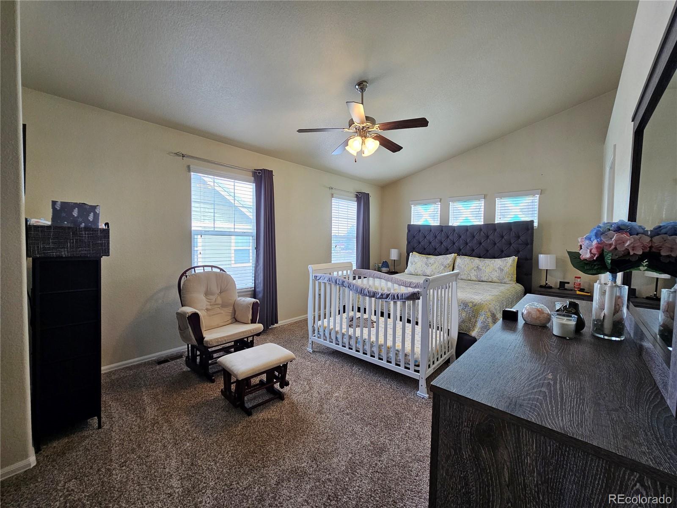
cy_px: 254
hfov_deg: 106.2
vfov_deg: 89.9
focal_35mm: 13
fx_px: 254
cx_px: 338
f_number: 2.2
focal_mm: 2.2
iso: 125
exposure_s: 1/100
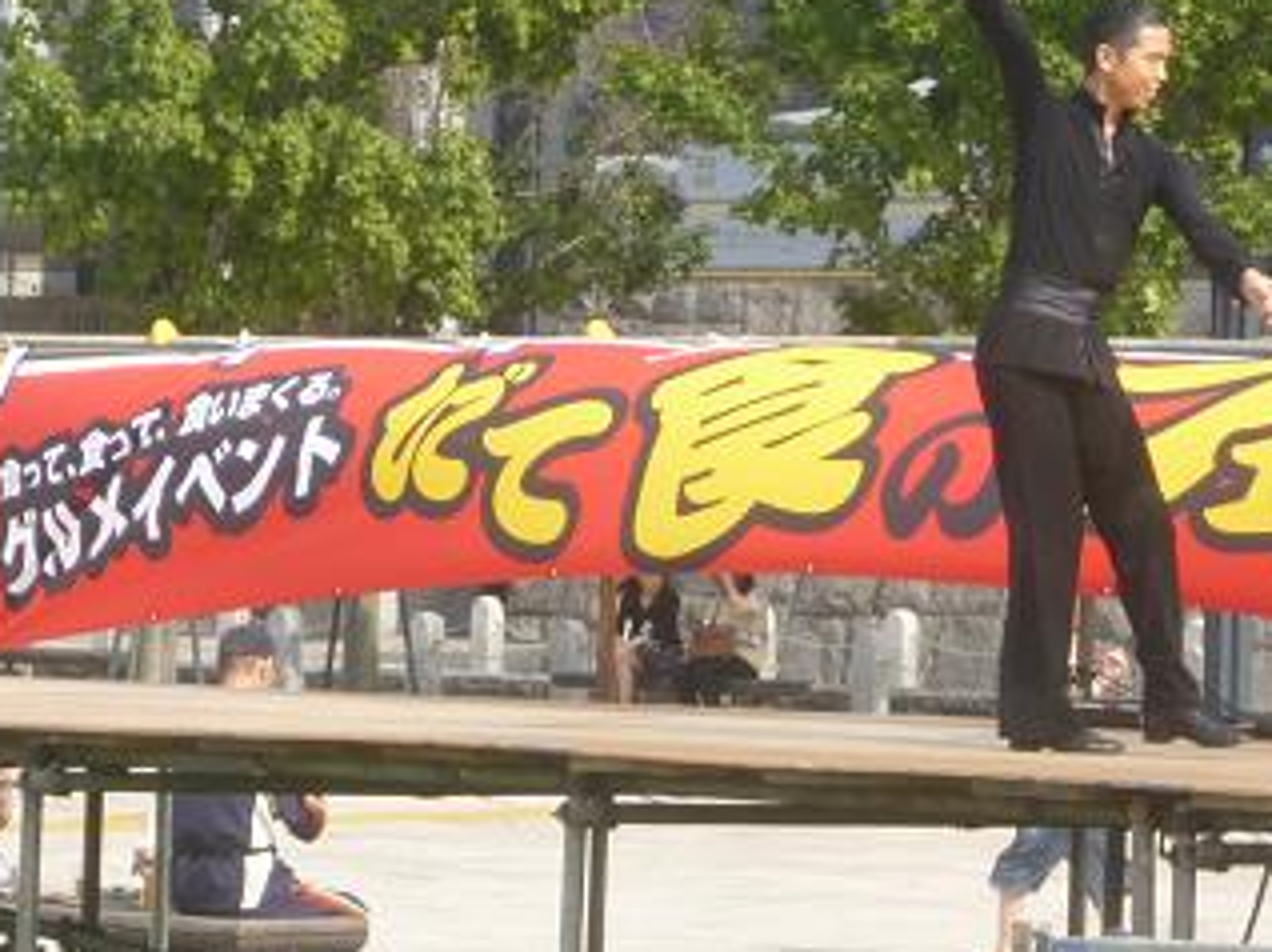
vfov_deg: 6.2
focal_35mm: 237
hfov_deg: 8.4
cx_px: 902
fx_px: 8702
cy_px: -64
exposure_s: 1/160
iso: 80
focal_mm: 18.8
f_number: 5.5
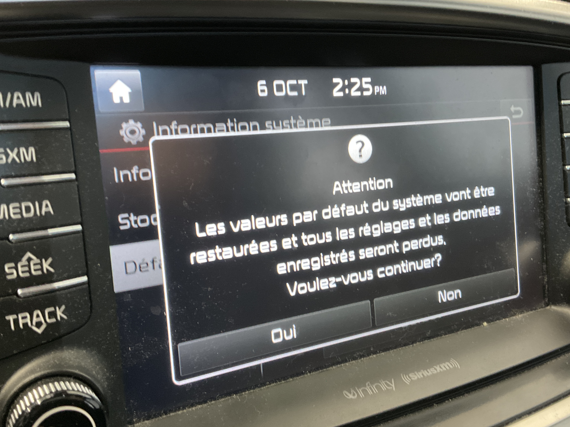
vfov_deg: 38.7
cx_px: 291
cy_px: 214
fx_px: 609
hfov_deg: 50.1
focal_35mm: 37
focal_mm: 3
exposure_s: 1/40
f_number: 1.8
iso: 200
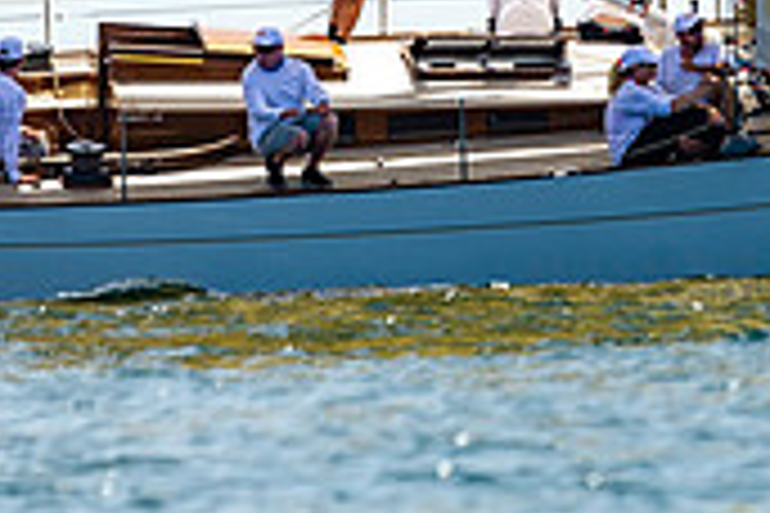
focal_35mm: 2033
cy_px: -261
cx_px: 585
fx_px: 43480
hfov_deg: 1.0
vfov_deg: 0.7
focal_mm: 600
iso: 400
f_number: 5.6
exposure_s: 1/2500
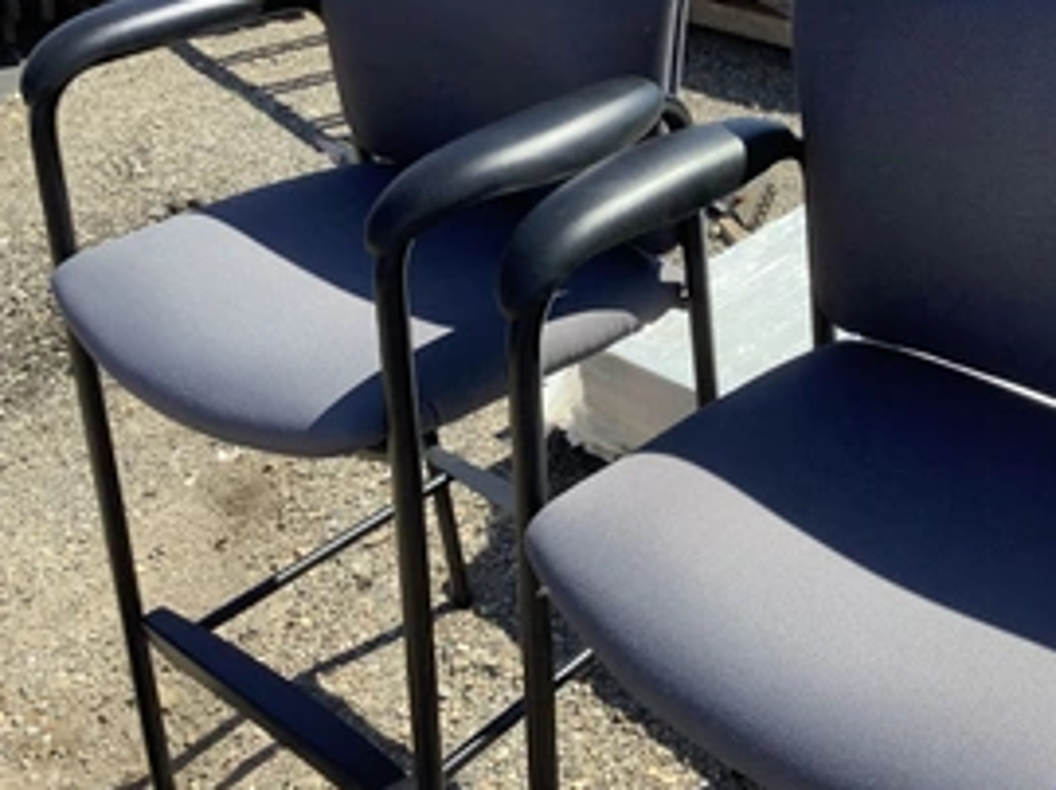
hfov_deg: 40.4
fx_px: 1402
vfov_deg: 31.3
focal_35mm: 46
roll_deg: +0.0
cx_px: 751
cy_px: 282
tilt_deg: -29.4
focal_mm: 3.3
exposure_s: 1/806
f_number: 2.4
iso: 25
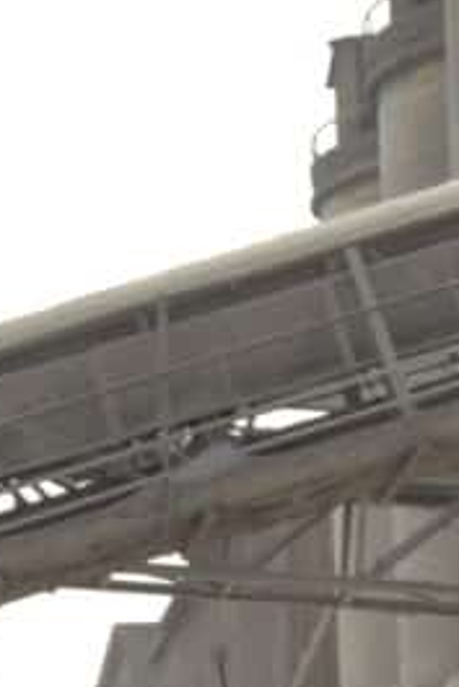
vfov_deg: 8.7
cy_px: 940
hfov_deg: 5.7
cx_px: -703
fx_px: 4431
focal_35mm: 232
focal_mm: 20
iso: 100
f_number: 8
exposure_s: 1/200
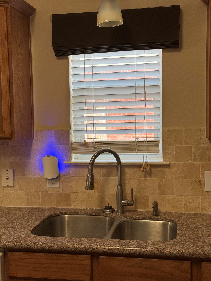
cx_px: 106
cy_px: 140
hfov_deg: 30.3
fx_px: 390
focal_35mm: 48
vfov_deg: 39.7
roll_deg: +1.4
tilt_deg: -2.7
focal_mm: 6.76
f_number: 1.78
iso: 50
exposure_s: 1/60
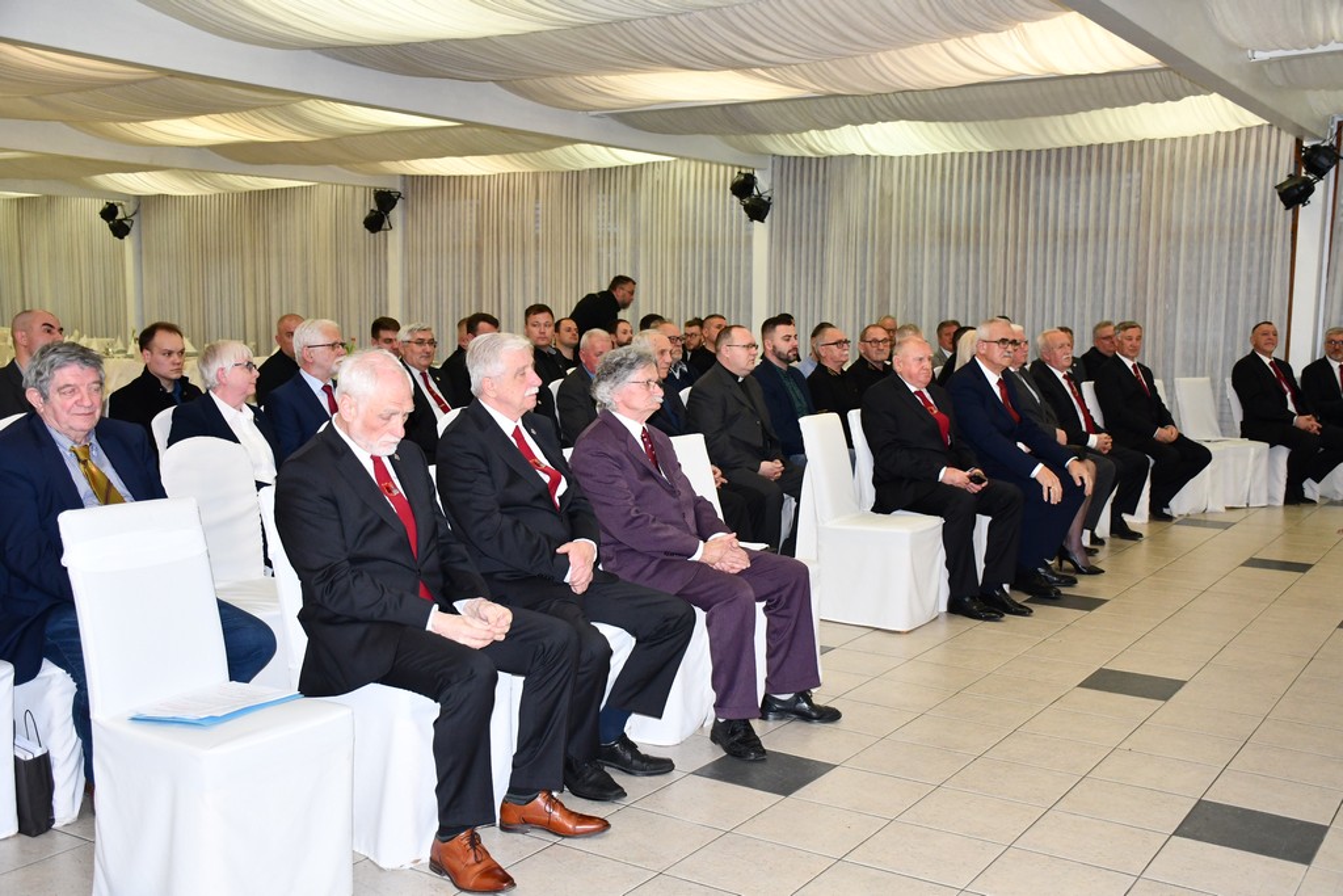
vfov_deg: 36.9
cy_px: 448
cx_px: 672
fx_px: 1343
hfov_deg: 53.1
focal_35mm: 36
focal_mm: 24
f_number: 3.8
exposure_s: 1/60
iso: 1250
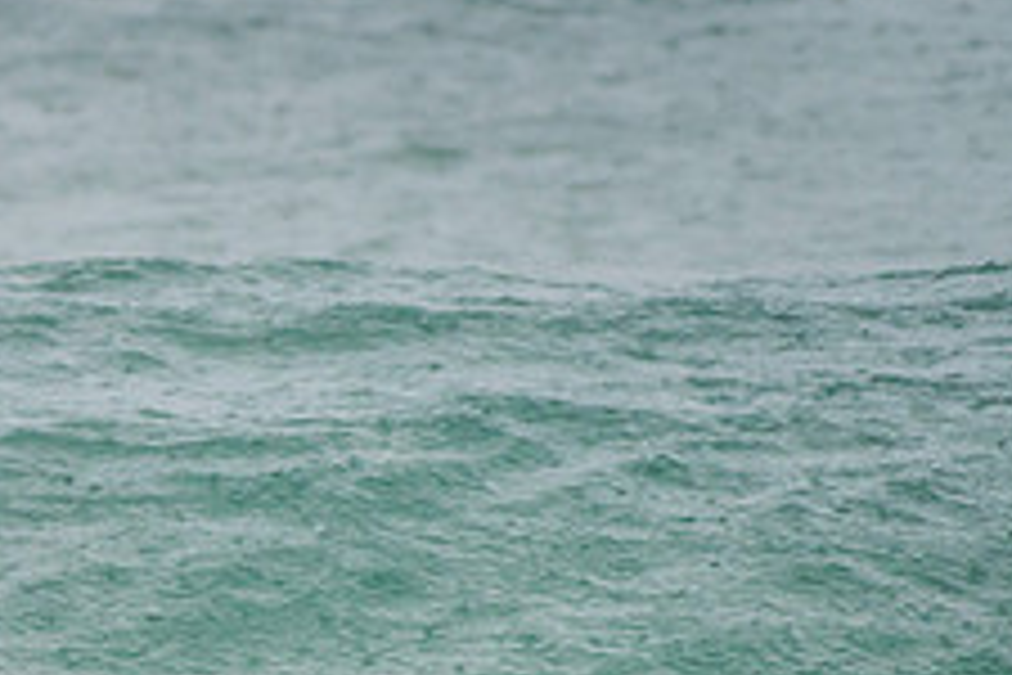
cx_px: -160
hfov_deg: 1.2
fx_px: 47139
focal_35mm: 1677
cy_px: 544
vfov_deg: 0.8
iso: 560
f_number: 5.6
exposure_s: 1/320
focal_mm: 500
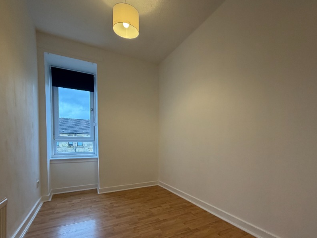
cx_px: 180
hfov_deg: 87.3
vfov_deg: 70.3
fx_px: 165
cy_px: 151
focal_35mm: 18
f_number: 2.2
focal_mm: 2.22
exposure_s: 1/100
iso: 200
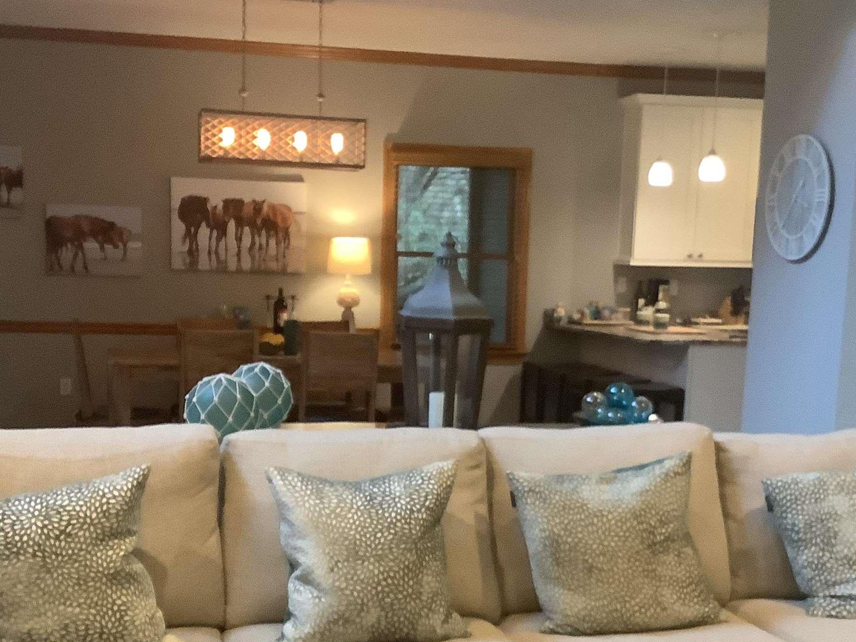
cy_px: 457
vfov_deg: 27.3
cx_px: 406
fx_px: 1311
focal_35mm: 53
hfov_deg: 36.2
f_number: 2.4
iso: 250
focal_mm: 3.3
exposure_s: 1/40
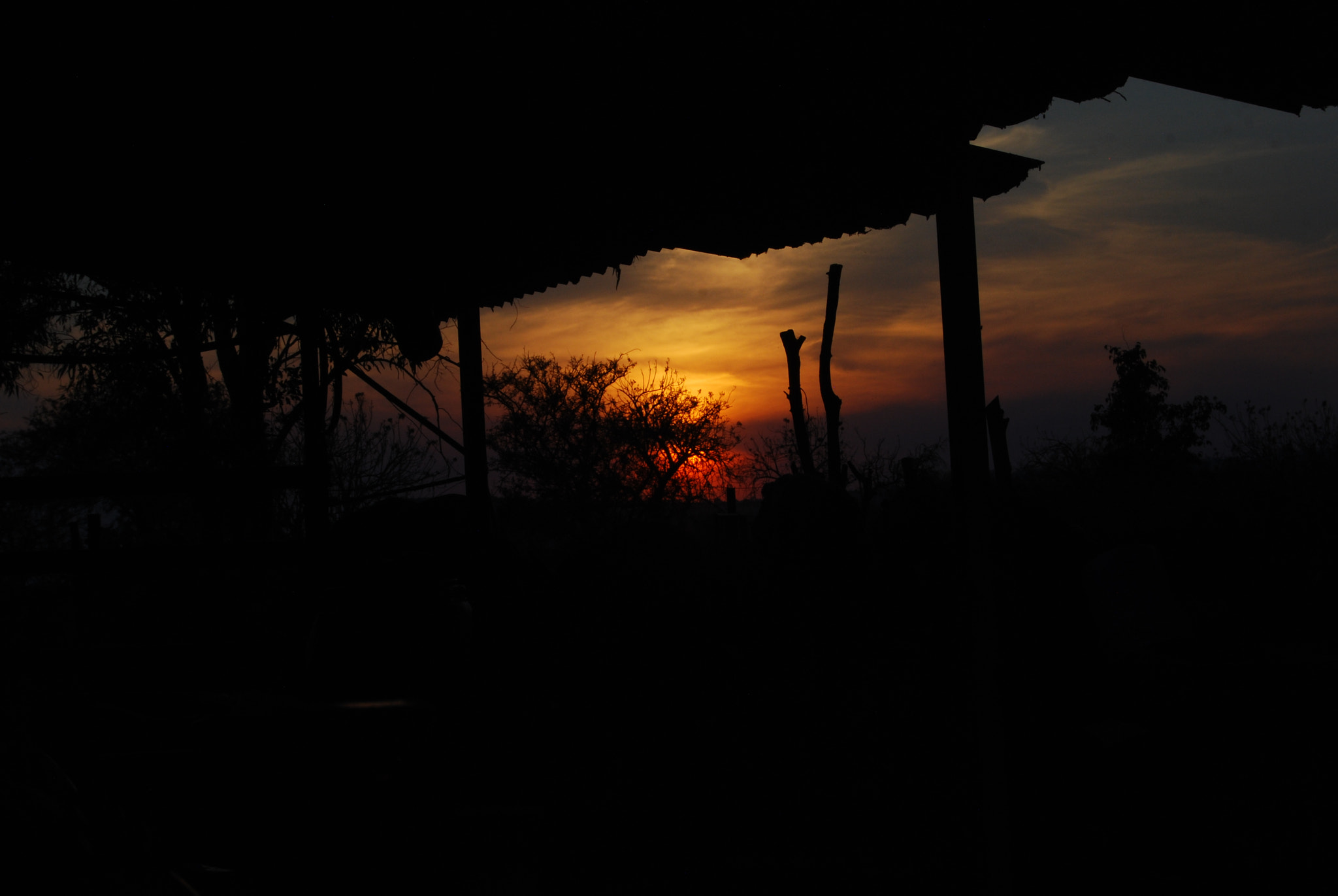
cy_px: 448
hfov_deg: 24.6
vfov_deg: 16.6
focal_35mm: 82
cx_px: 669
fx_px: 3070
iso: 200
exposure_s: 1/160
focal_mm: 55
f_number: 16
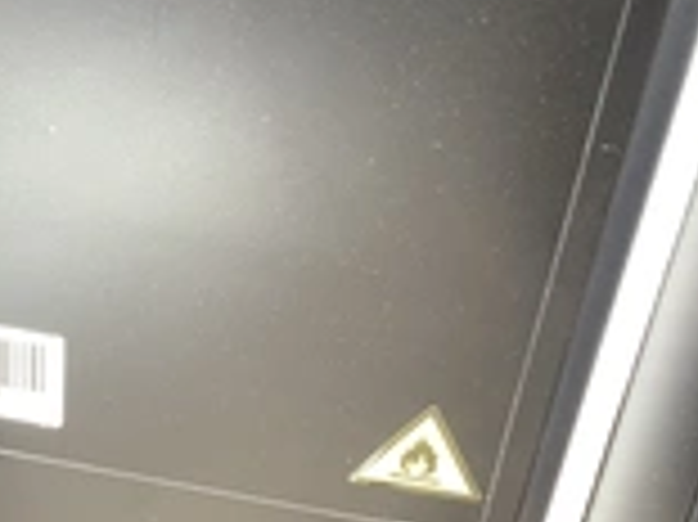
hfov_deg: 22.8
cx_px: -95
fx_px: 1612
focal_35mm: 80
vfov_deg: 18.2
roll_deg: +0.1
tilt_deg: -44.0
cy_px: 423
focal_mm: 3.3
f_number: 2.4
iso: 25
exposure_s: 1/220
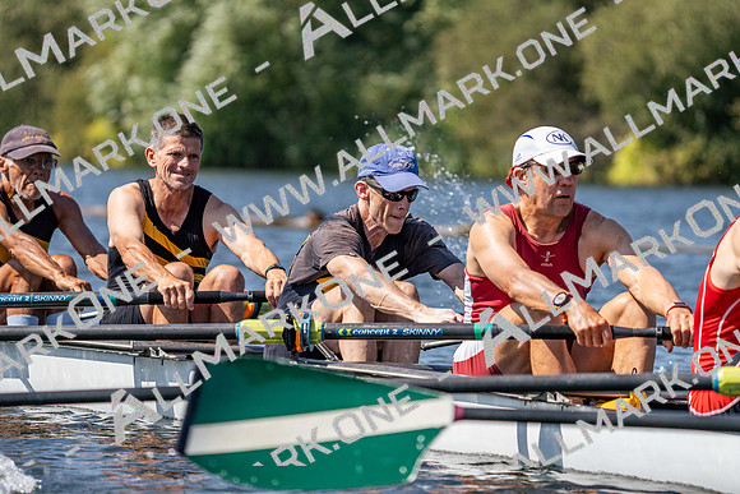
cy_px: 247
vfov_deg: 4.7
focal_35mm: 295
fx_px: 6065
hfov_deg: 7.0
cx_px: 370
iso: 320
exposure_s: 1/2000
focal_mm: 295
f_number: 5.6
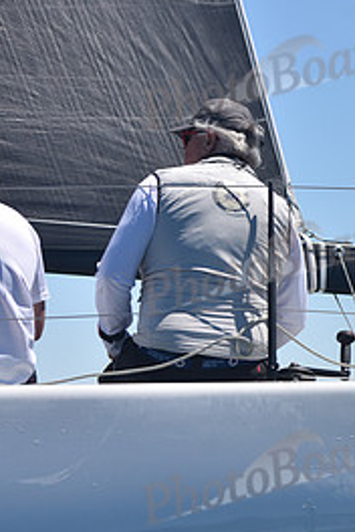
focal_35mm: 154
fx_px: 2278
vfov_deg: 13.3
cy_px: 340
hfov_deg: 8.7
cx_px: 532
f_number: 5
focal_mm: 70
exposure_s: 1/1000
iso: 200
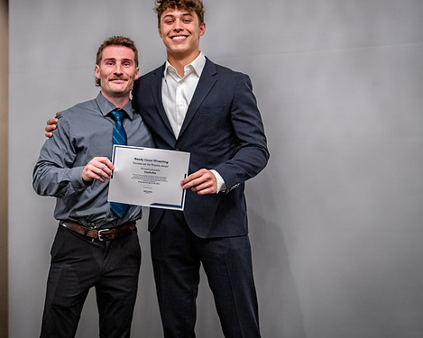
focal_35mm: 64
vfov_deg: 23.8
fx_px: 801
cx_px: 170
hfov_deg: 29.5
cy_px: 153
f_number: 1.2
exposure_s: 1/320
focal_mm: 50
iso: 1250
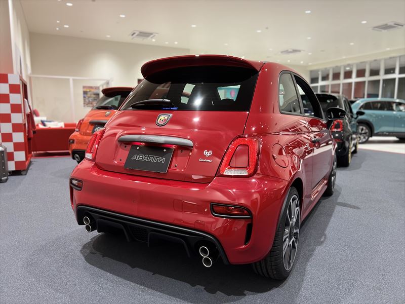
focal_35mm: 26
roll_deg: -0.2
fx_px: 304
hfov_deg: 67.3
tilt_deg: -8.4
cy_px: 152
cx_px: 202
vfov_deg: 53.1
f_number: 1.5
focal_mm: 5.7
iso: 50
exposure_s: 1/100
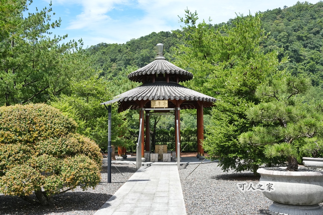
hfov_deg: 47.7
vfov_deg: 32.9
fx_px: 365
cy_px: 108
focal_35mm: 41
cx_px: 162
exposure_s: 1/2500
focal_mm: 40.7
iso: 3200
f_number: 9
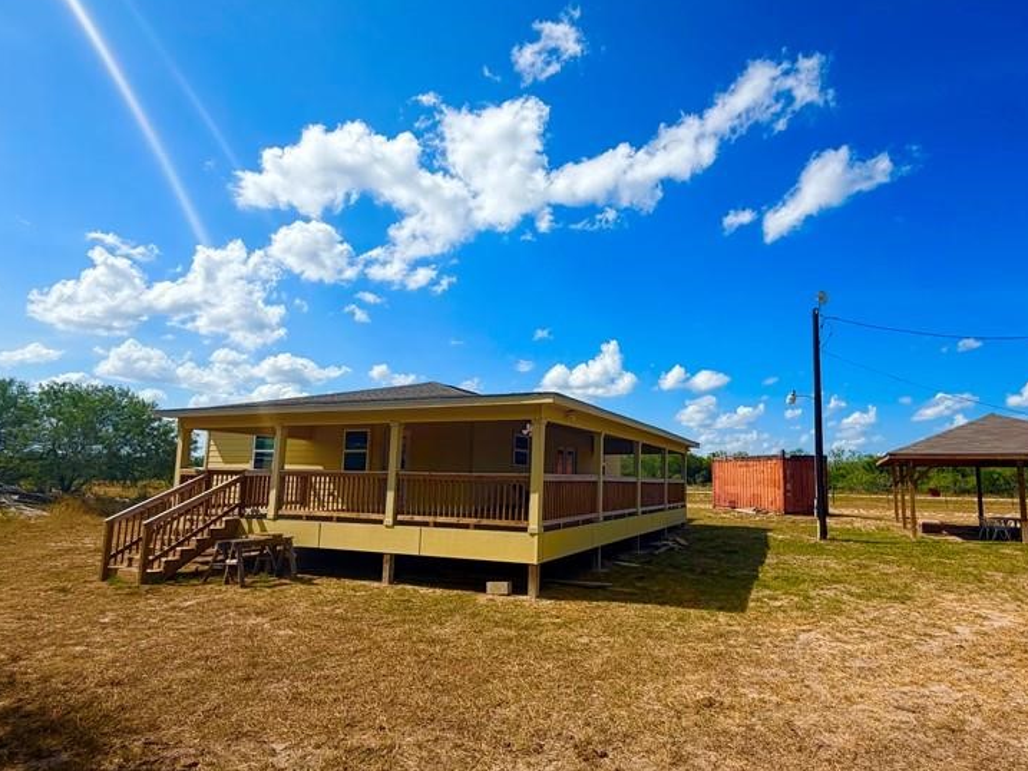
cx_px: 589
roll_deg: -0.9
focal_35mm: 20
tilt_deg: +7.1
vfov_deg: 65.9
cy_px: 406
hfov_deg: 81.2
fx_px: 594
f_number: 2.2
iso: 20
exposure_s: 1/1235
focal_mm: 2.22
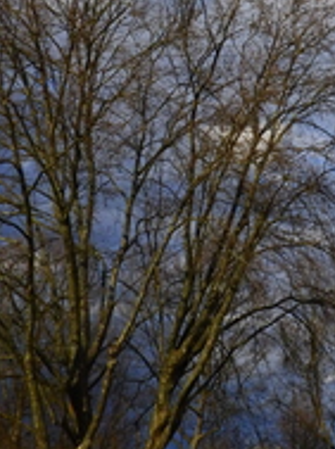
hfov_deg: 13.5
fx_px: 1359
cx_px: 437
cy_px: 10
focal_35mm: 105
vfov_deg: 18.3
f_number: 4.5
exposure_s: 1/2000
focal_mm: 5.9
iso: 200
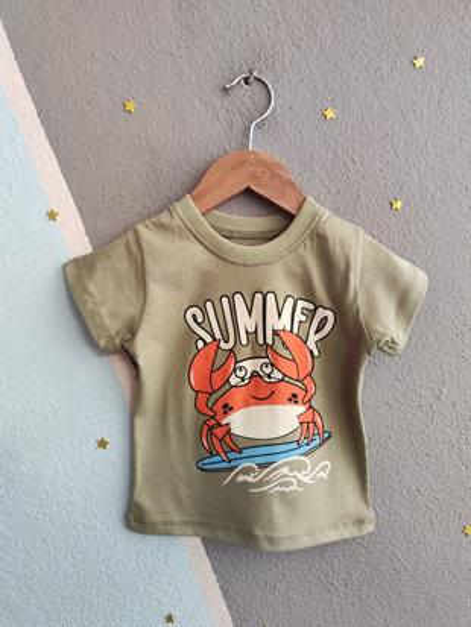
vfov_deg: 71.6
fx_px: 435
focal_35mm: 24
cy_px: 314
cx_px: 236
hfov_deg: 56.8
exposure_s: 1/52.4
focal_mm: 5.59
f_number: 1.88
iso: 400
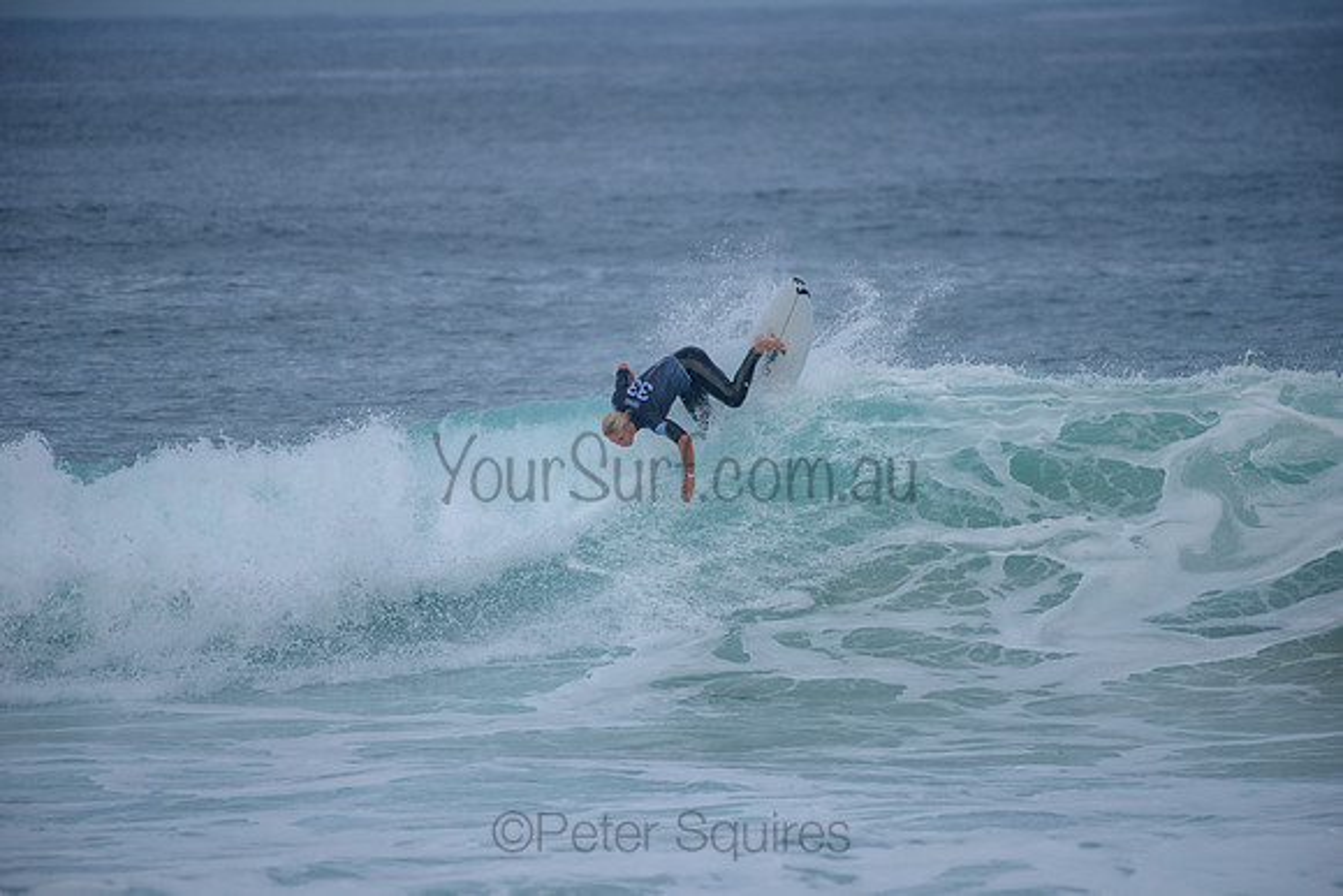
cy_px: 448
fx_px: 18656
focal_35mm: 500
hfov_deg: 4.1
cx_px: 672
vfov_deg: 2.8
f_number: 5.6
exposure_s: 1/2000
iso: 200
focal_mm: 500
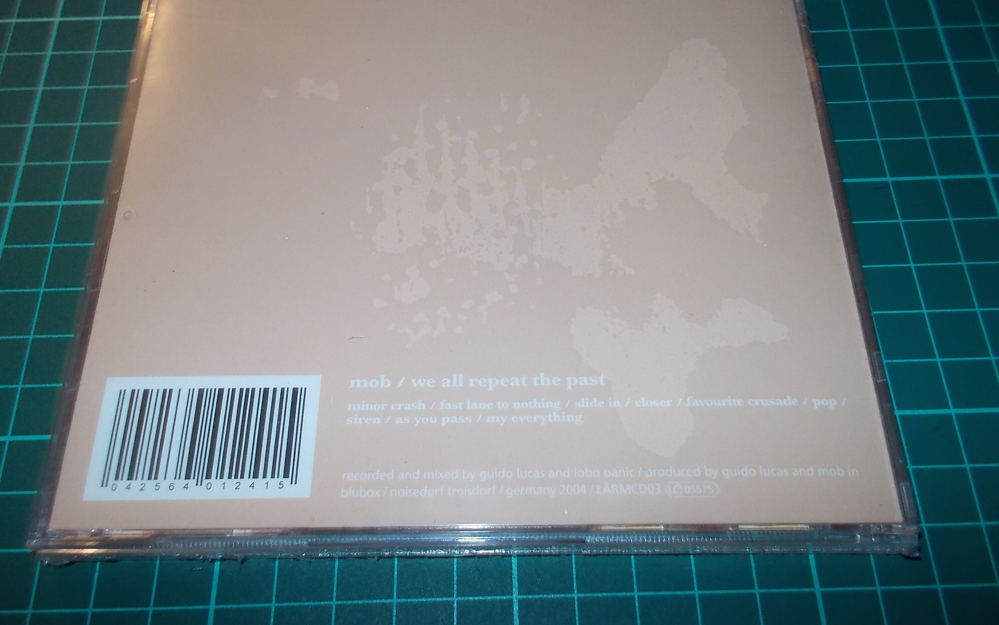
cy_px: 280
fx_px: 844
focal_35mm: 31
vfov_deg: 40.5
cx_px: 496
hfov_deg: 61.2
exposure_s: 1/30
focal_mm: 4.1
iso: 200
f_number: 3.3
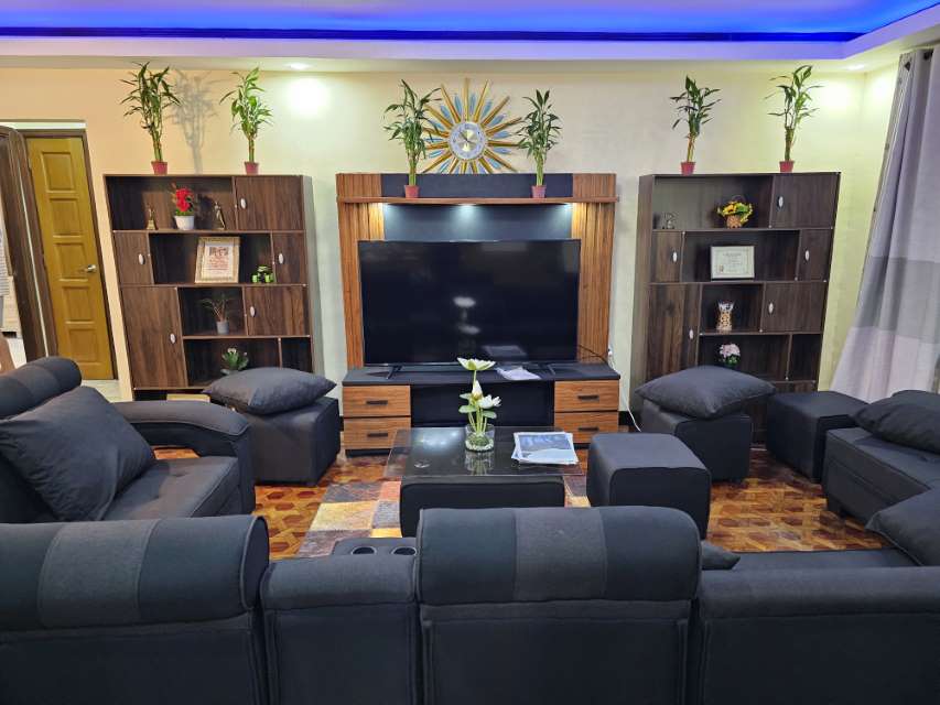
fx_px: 625
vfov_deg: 58.9
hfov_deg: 73.9
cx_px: 470
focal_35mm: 23
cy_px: 352
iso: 1000
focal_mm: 6.3
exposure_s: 1/60
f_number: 1.7
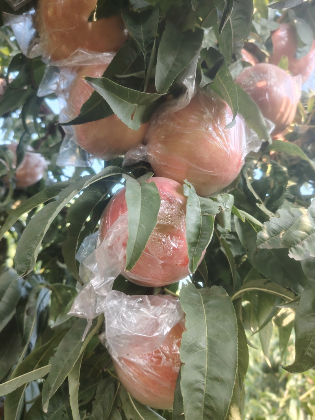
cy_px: 210
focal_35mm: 24
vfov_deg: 71.6
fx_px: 291
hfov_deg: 56.8
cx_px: 158
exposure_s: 1/400
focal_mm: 5.25
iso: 1253
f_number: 1.75
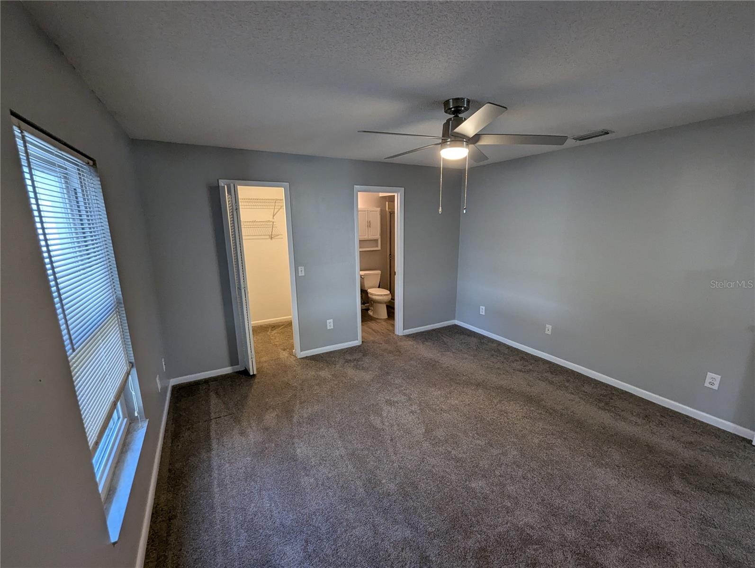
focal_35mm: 13
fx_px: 284
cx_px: 378
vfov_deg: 90.1
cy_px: 284
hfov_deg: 106.1
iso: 117
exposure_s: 1/43
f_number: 2.2
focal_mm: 1.95
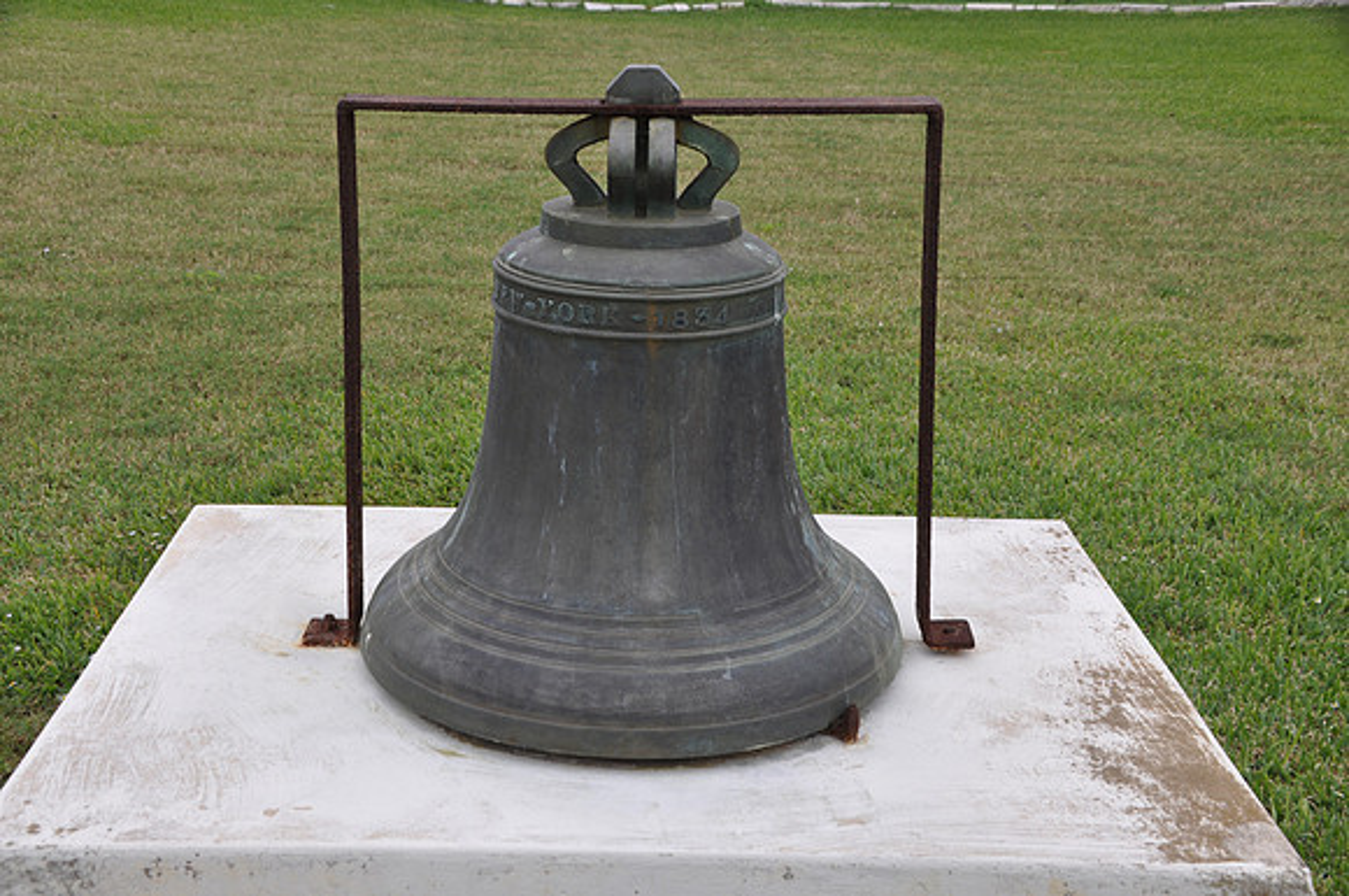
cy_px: 448
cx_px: 674
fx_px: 1740
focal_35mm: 46
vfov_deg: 28.9
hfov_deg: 42.4
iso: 200
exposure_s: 1/80
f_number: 9
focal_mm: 31
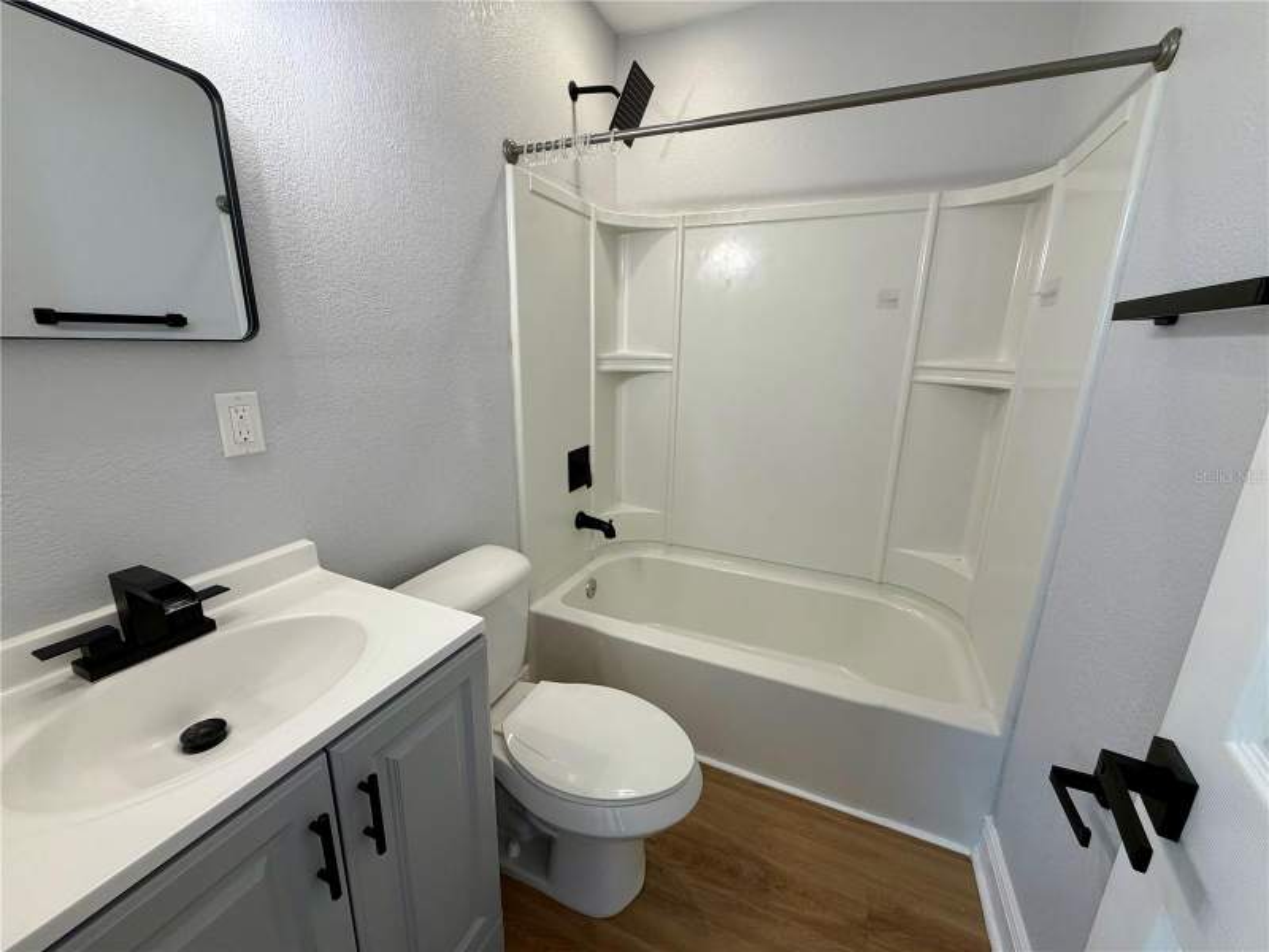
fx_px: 513
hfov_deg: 102.1
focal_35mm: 14
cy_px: 476
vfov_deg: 85.7
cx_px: 634
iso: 160
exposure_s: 1/120
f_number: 2.2
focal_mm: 2.22
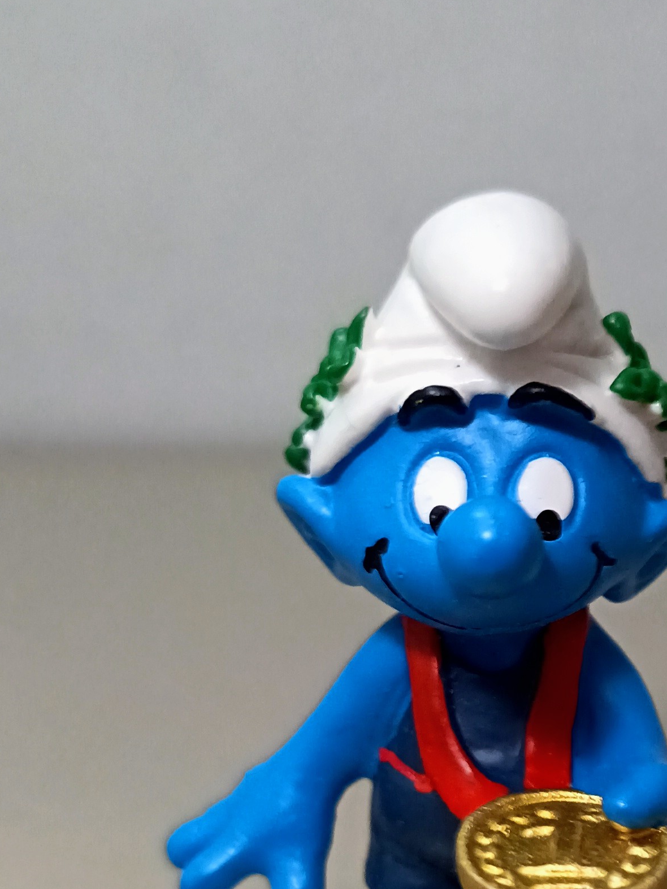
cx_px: 497
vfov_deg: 31.2
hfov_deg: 23.8
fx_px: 1568
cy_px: 652
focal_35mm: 61
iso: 1600
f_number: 1.75
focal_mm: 5.25
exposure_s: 1/33.3
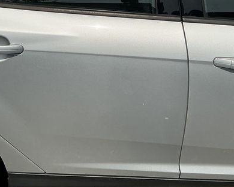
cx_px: 138
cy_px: 26
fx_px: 388
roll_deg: -3.0
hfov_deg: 33.5
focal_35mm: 56
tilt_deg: -15.6
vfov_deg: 26.4
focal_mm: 3
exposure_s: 1/4405
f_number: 1.8
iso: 25
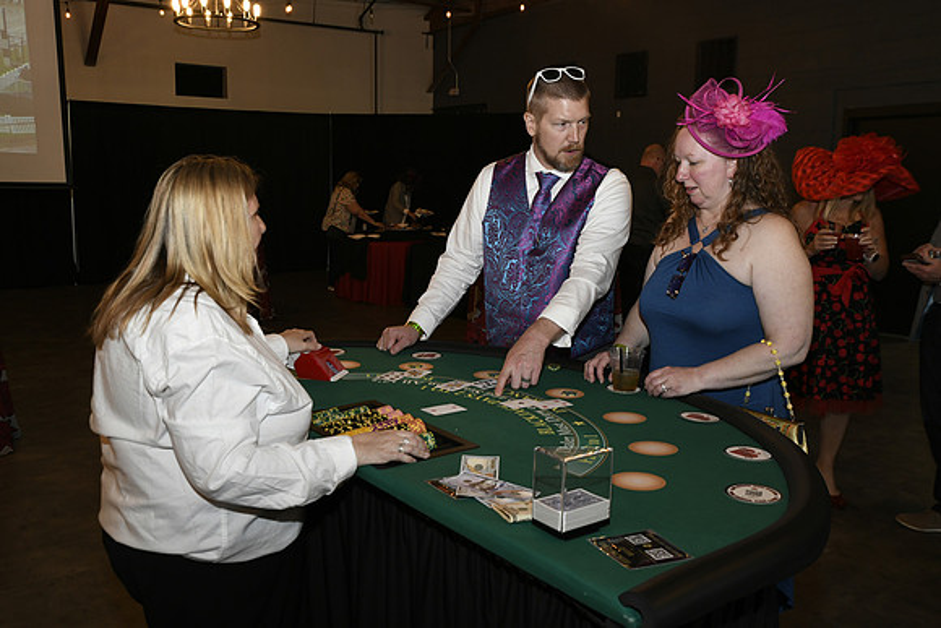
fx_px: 837
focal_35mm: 32
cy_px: 314
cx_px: 470
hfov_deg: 58.7
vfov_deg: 41.1
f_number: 8
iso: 1600
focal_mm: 32
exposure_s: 1/60
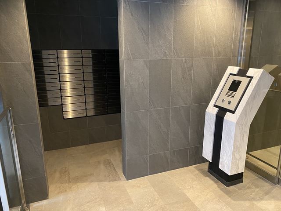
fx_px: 211
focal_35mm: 26
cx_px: 140
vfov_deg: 53.1
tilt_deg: -15.9
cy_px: 106
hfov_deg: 67.3
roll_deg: -0.3
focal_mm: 4.25
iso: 500
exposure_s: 1/33
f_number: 1.8
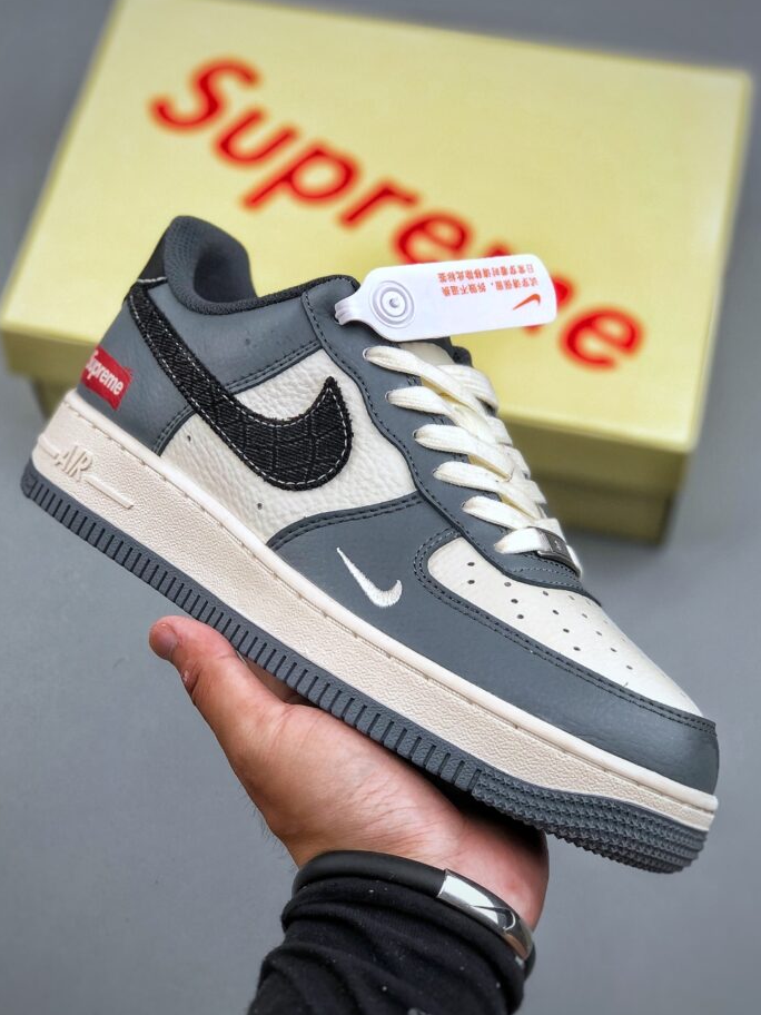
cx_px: 370
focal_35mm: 64
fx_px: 1876
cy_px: 509
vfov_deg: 30.3
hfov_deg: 22.9
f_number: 2.8
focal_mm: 6.6
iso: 25
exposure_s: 1/100
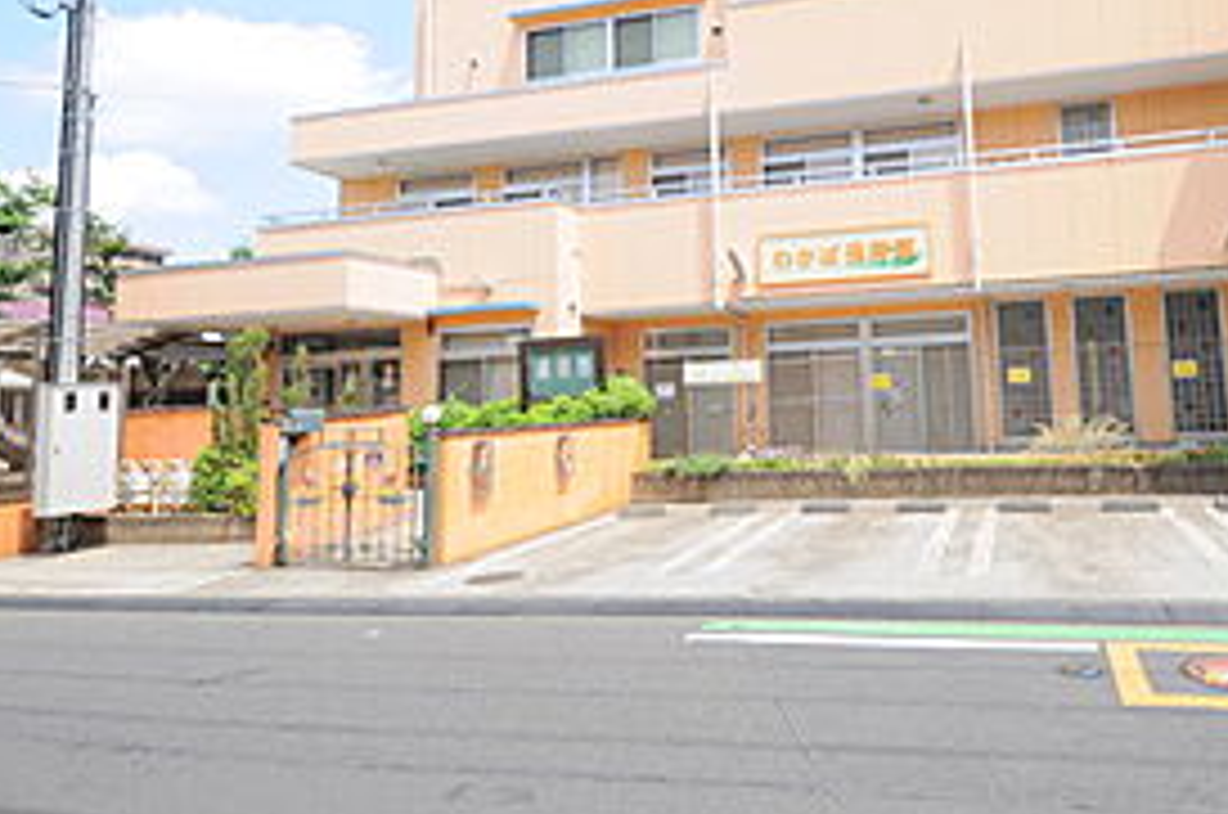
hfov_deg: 72.3
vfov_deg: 53.4
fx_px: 797
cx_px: 846
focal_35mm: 23
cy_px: 295
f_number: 8
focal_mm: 9.5
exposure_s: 1/250
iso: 200
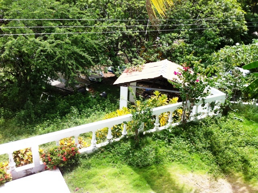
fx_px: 260
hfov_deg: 52.7
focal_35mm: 35
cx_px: 129
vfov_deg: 40.6
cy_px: 96
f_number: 2.8
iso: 80
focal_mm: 3.85
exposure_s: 1/628
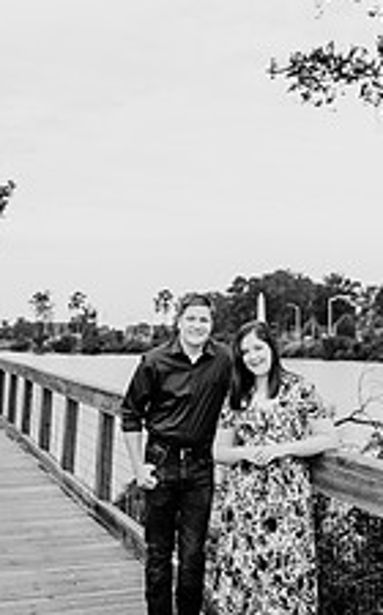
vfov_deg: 40.3
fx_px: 821
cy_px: 175
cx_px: 227
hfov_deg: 26.2
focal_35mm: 49
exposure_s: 1/800
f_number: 2.8
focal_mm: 24
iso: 200
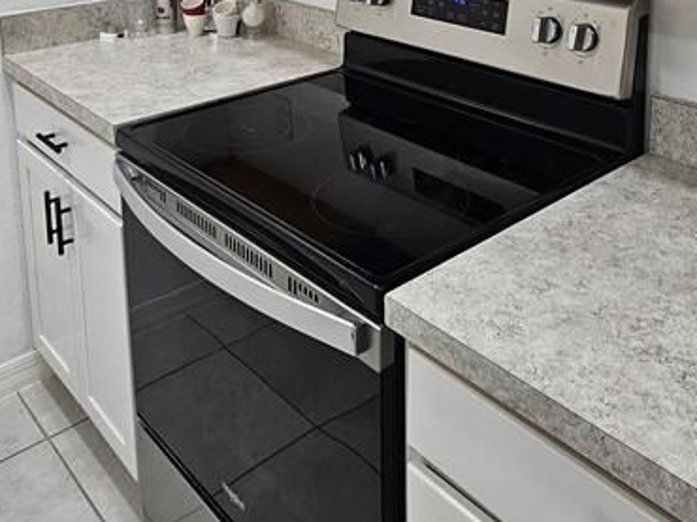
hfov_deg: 51.2
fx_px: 724
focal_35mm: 36
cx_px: 394
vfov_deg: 35.0
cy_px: -26
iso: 100
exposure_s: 1/60
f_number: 2.2
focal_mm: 2.2
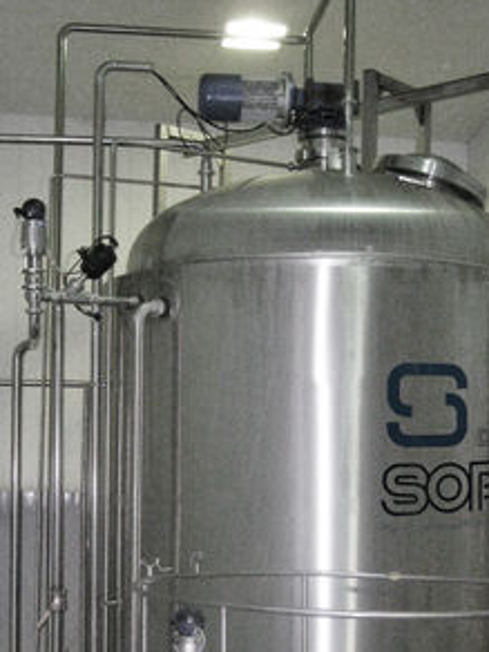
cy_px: 482
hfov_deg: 24.4
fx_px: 1130
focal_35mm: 60
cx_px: 204
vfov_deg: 31.7
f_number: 2.8
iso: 291
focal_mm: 5.7
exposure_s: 1/60
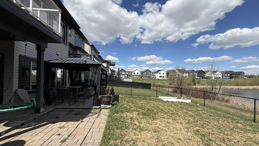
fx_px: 110
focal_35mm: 16
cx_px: 130
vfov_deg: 67.0
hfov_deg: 99.4
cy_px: 78
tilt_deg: +0.2
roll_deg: -1.0
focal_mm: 2.22
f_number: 2.2
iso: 50
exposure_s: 1/2506
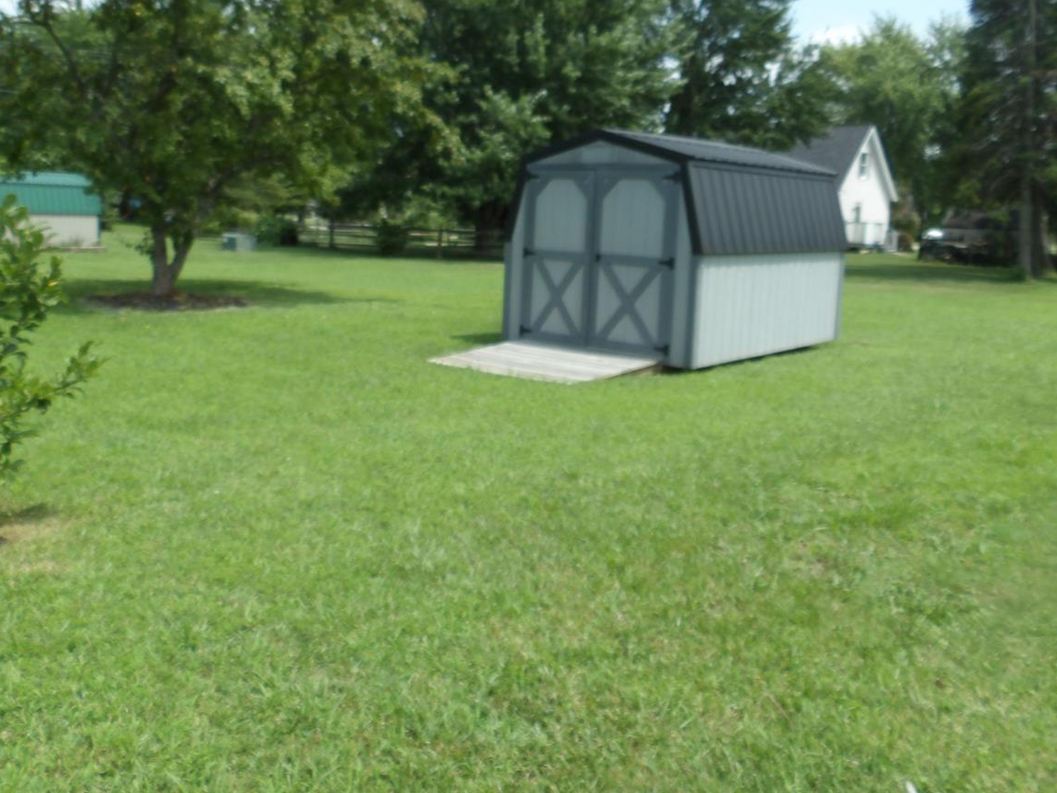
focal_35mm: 30
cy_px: 317
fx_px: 916
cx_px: 500
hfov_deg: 59.9
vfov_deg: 46.6
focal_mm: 4.2
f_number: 4.1
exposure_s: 1/435
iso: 100
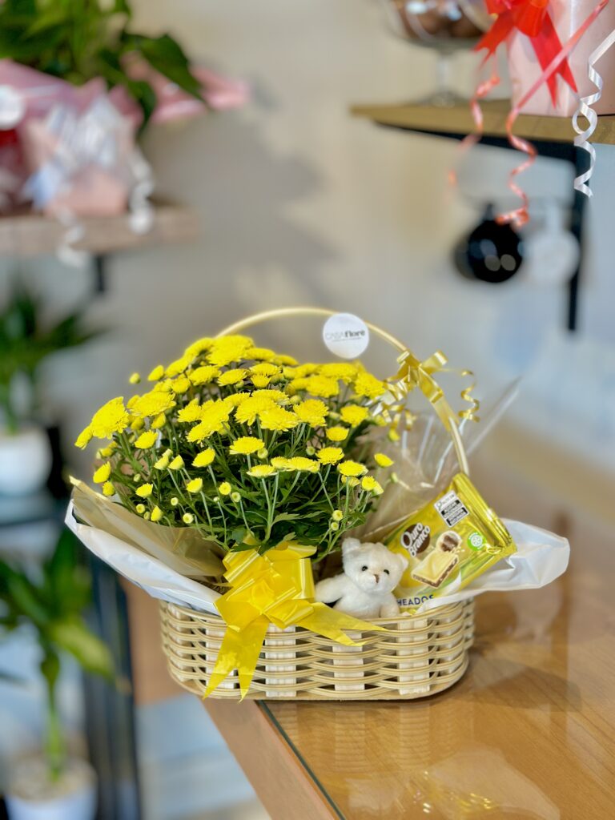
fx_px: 1137
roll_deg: +0.6
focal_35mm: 48
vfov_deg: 39.7
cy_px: 410
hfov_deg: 30.3
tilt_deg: -17.7
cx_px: 308
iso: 80
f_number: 1.78
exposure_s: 1/60
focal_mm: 6.86
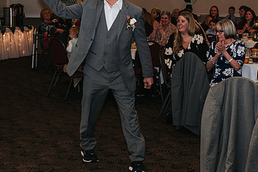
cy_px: 53
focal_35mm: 84
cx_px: 103
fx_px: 601
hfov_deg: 24.2
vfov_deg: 16.2
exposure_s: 1/200
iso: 800
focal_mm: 35
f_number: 3.2
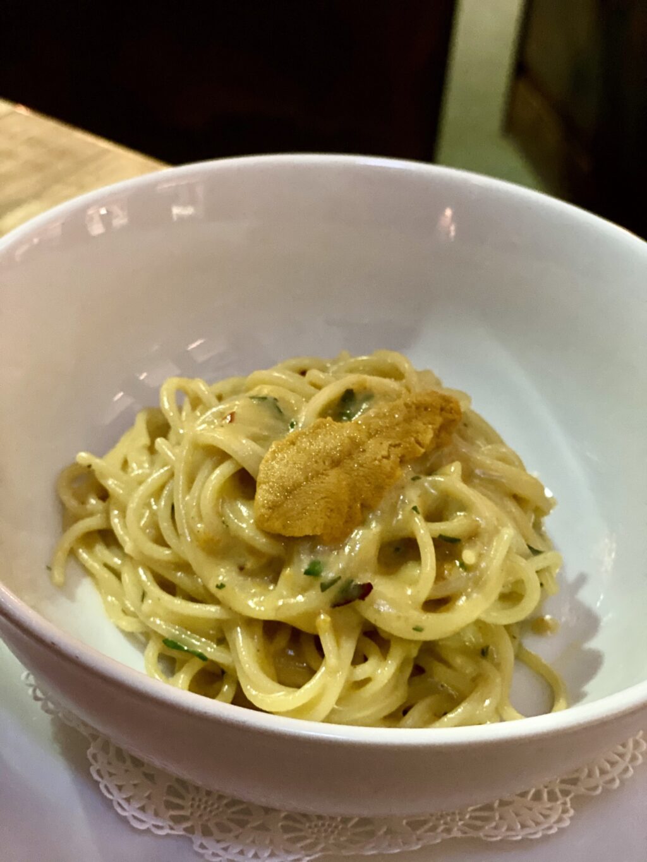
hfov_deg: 28.0
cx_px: 324
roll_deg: -5.9
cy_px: 431
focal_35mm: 52
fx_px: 1296
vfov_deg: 36.8
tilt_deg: -41.2
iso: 640
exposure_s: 1/15
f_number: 2
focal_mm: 6
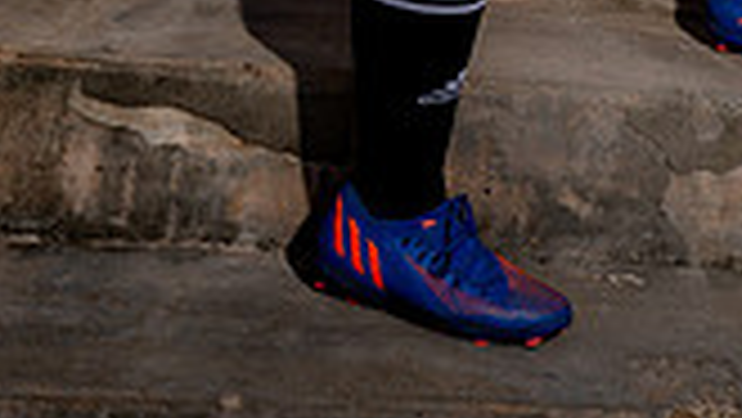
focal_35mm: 114
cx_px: 594
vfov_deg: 9.5
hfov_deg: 18.6
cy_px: -584
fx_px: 2244
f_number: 8
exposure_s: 1/250
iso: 100
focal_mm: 40
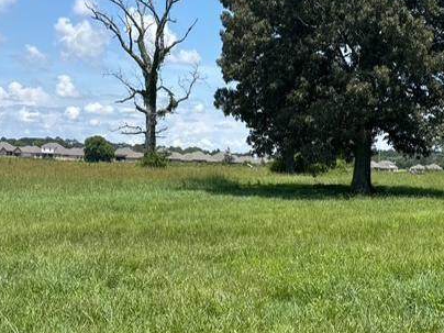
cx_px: 276
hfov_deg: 48.5
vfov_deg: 37.1
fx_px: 487
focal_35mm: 38
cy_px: 236
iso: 80
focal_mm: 6.76
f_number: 1.78
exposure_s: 1/3597
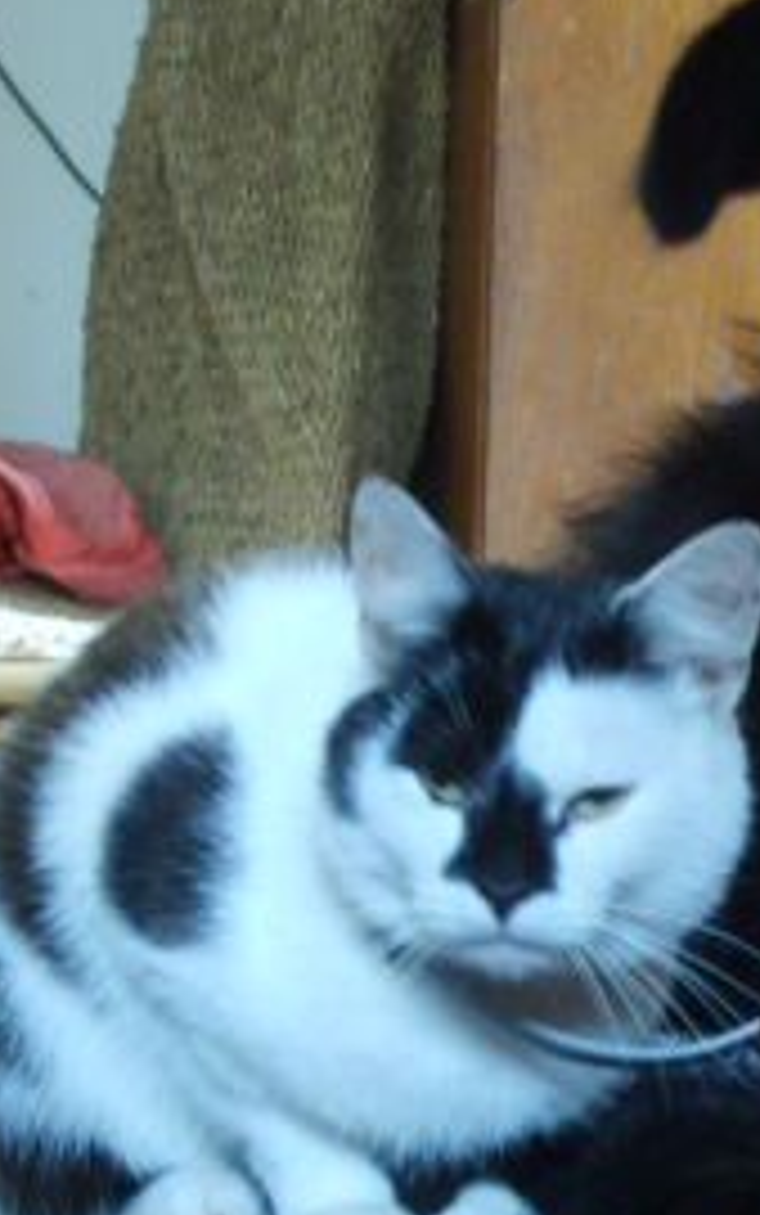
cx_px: 836
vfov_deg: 15.1
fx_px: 4568
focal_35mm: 138
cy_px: 776
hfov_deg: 9.4
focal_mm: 8.7
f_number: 3.3
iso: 140
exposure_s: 1/3
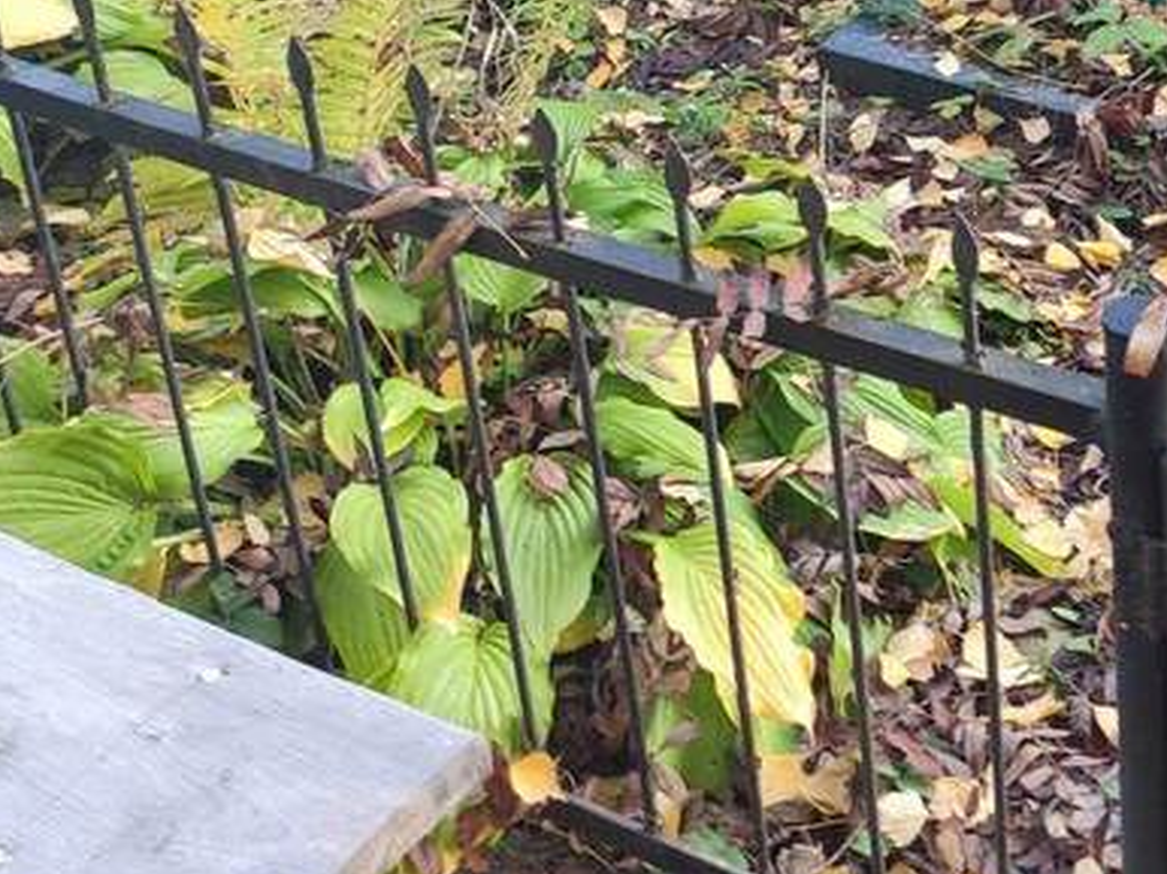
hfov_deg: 27.0
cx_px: 1100
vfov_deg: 20.4
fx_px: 2325
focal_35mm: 69
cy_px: -57
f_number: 1.75
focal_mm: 4.77
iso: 157
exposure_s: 1/50
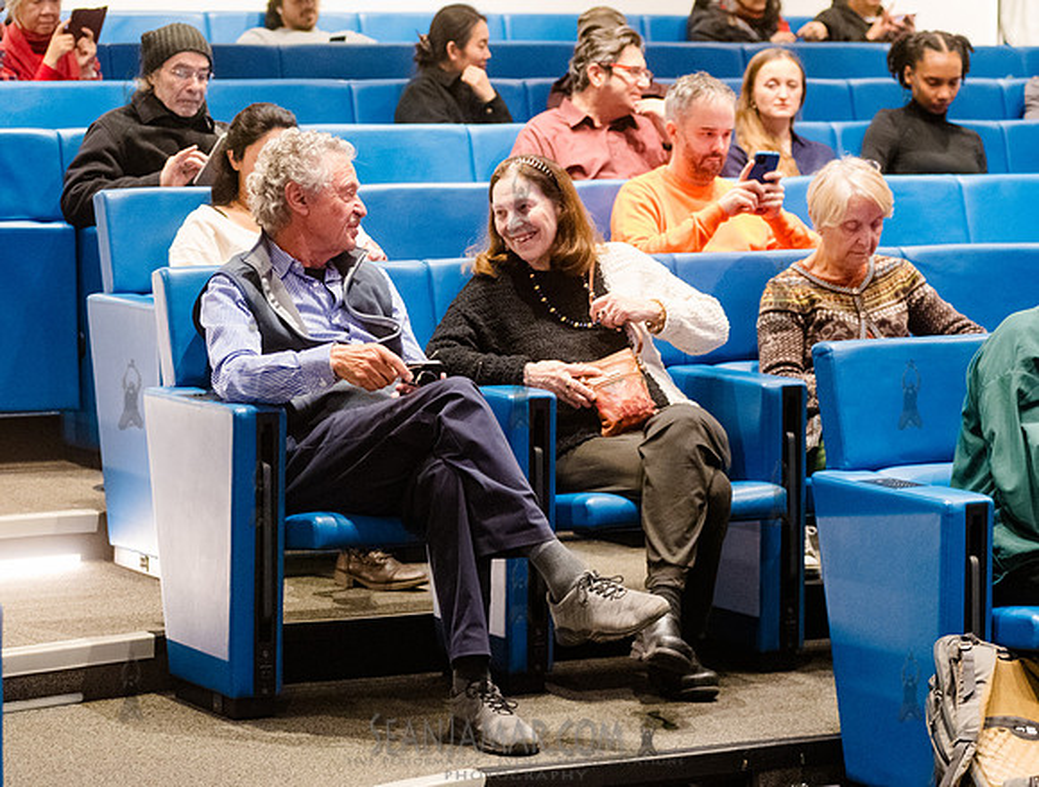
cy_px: 321
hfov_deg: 16.5
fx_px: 3583
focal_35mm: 119
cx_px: 382
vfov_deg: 12.5
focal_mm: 92
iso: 6400
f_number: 4
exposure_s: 1/160
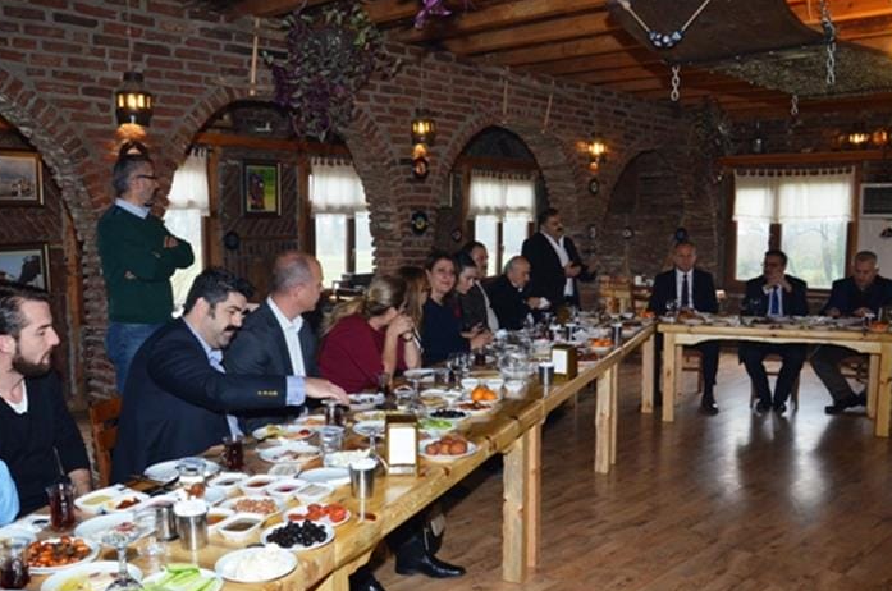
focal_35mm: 31
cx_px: 452
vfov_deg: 42.2
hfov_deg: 60.4
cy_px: 308
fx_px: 767
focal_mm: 18
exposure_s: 1/60
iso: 1600
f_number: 8
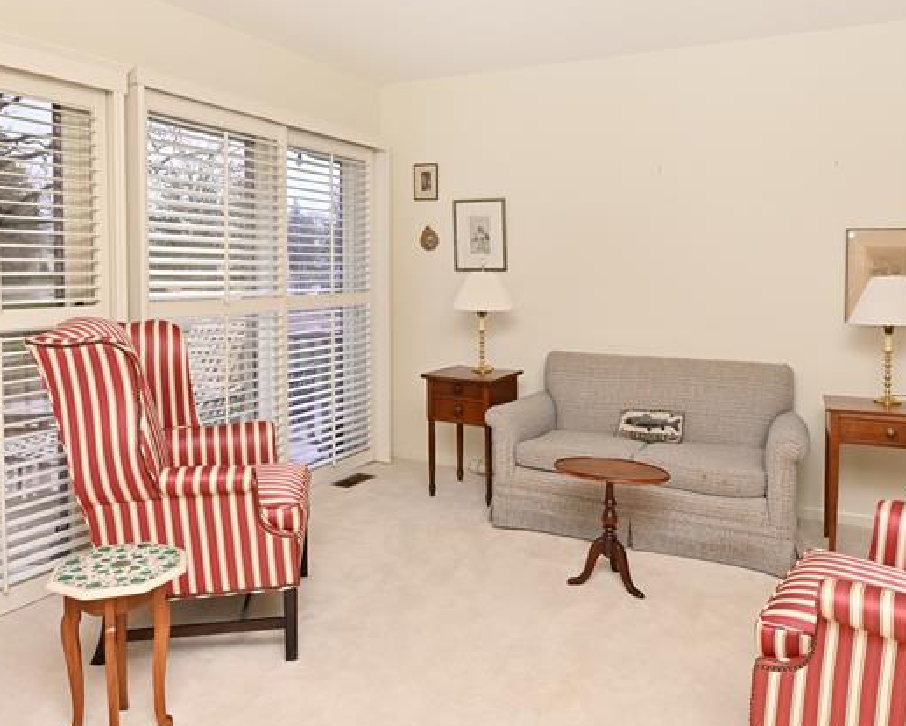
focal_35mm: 26
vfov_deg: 55.0
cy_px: 352
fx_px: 697
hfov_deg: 65.8
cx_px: 398
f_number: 11
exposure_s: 1/60
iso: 800
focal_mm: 14
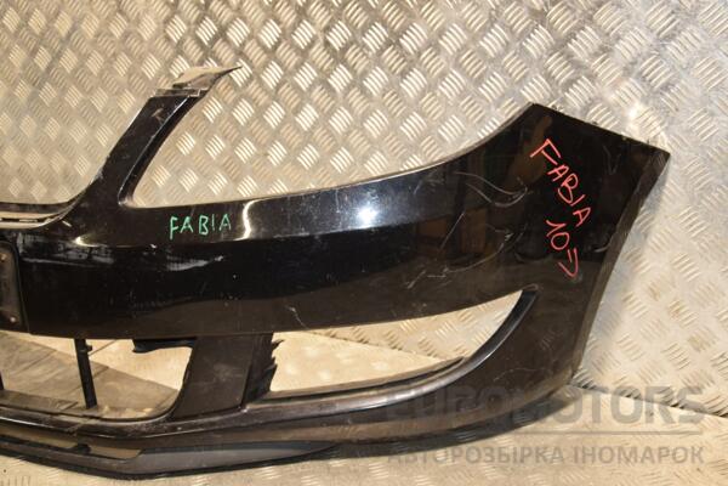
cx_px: 364
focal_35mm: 45
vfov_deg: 29.9
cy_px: 243
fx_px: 910
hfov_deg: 43.6
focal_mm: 30
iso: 800
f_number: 5
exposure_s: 1/100
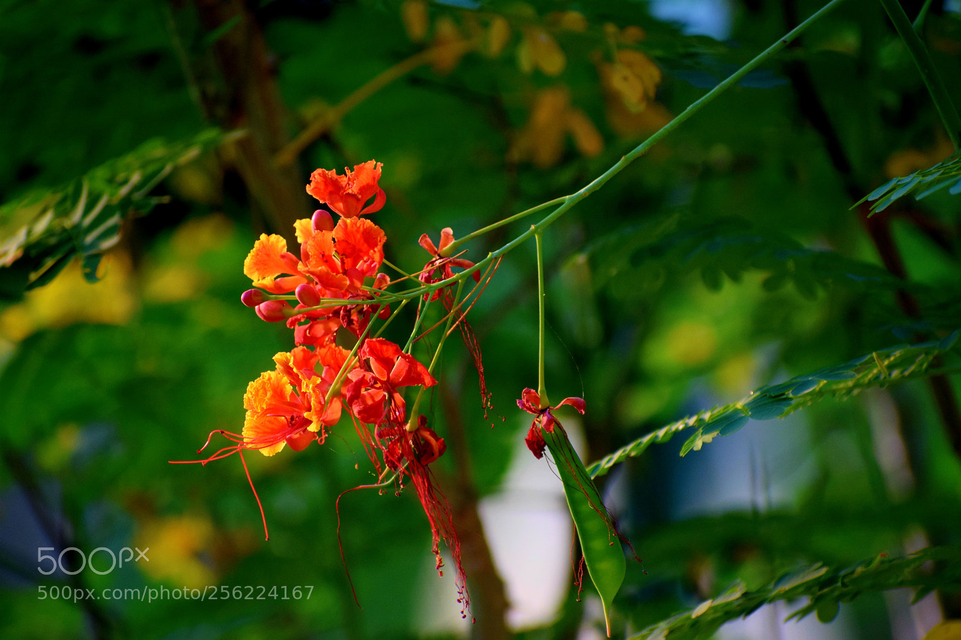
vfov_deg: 3.1
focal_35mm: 450
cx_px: 480
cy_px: 320
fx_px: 12009
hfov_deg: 4.6
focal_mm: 300
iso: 800
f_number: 6.3
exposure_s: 1/200
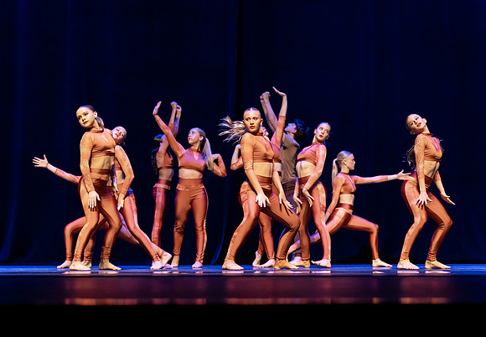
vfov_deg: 14.4
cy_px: 169
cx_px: 240
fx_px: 1334
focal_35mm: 98
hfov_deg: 20.6
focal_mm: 94
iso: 4000
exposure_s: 1/500
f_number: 2.8
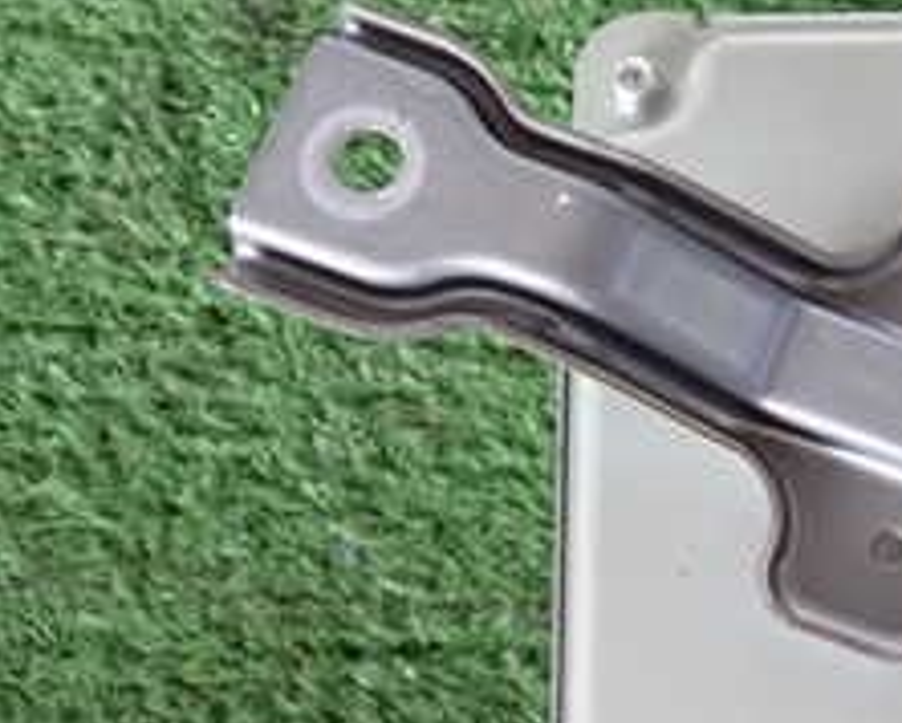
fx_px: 2538
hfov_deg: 18.6
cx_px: 1207
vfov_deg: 16.2
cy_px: 516
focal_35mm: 95
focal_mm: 6.37
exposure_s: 1/40
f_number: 2.5
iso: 250
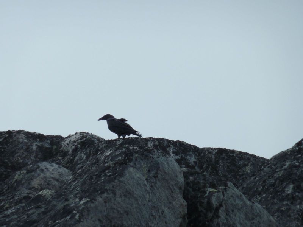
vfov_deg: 5.0
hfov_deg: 6.6
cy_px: 114
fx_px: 2626
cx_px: 152
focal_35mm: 300
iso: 80
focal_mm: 49.2
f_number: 4.9
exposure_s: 1/400
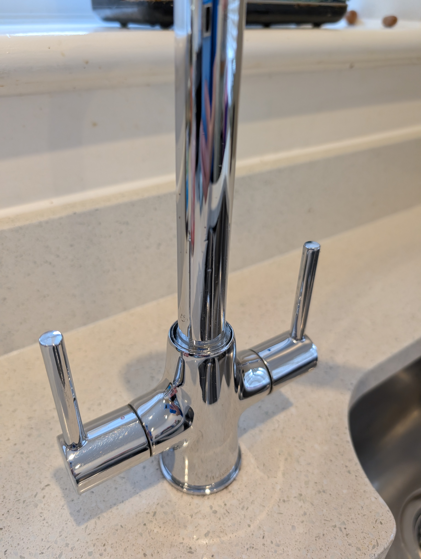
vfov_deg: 71.5
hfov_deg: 56.9
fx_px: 388
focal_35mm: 24
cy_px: 280
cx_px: 210
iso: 221
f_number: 1.68
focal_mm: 6.9
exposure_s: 1/100
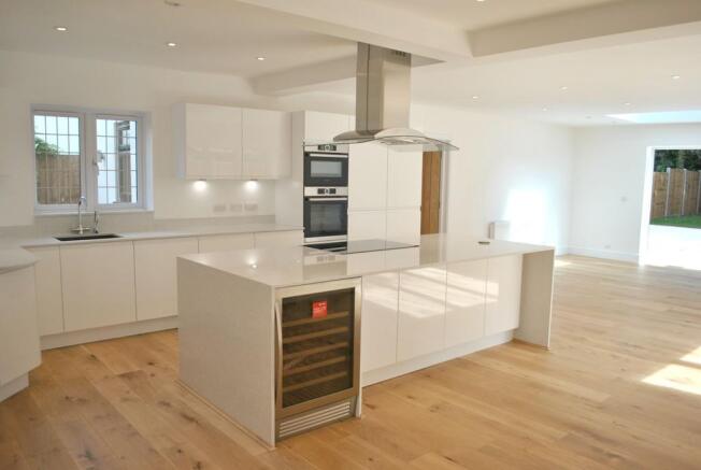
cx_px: 350
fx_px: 527
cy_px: 235
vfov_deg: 48.1
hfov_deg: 67.3
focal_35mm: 27
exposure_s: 1/200
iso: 200
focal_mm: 18
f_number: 3.5
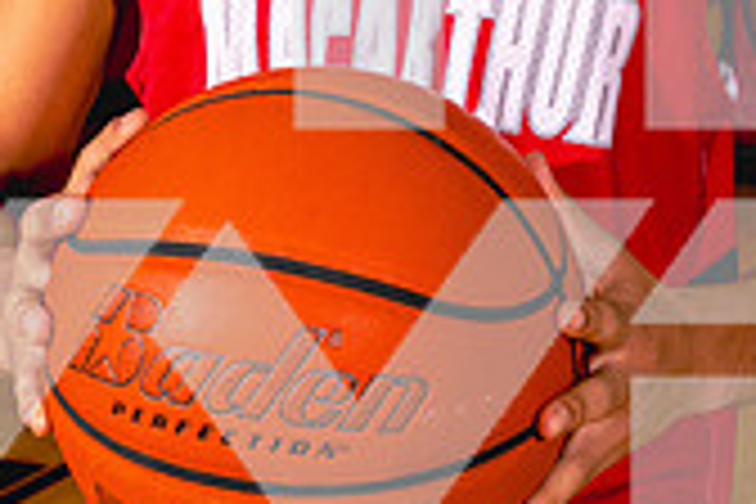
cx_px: 558
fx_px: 2541
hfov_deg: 16.8
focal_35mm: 121
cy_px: -106
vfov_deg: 11.1
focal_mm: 35
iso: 800
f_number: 8
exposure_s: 1/250
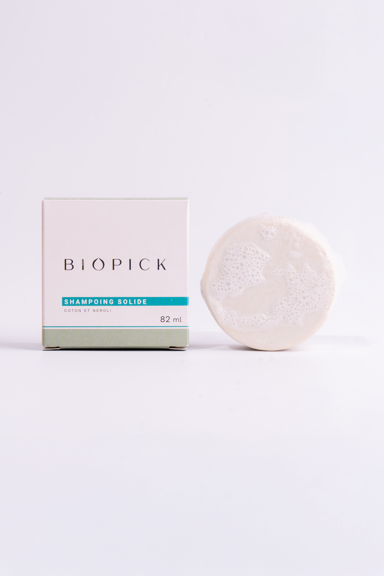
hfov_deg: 12.9
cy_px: 288
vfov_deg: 19.3
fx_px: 1696
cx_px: 192
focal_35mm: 106
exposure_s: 1/50
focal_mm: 71
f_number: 14
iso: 125
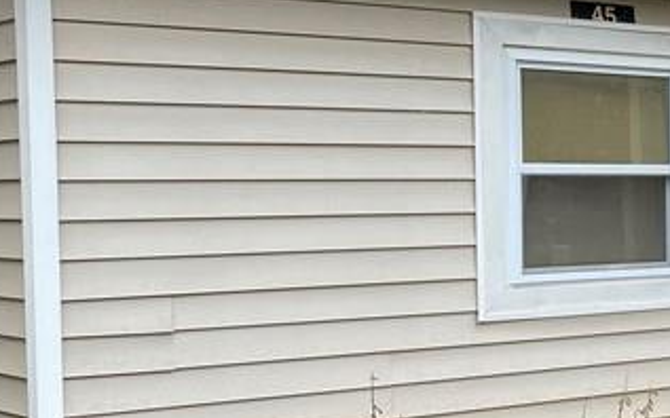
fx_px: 1625
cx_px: 915
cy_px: 279
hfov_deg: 20.8
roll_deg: +1.2
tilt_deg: -3.7
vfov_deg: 14.6
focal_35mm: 89
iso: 32
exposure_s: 1/1182
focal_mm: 4.25
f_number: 1.8
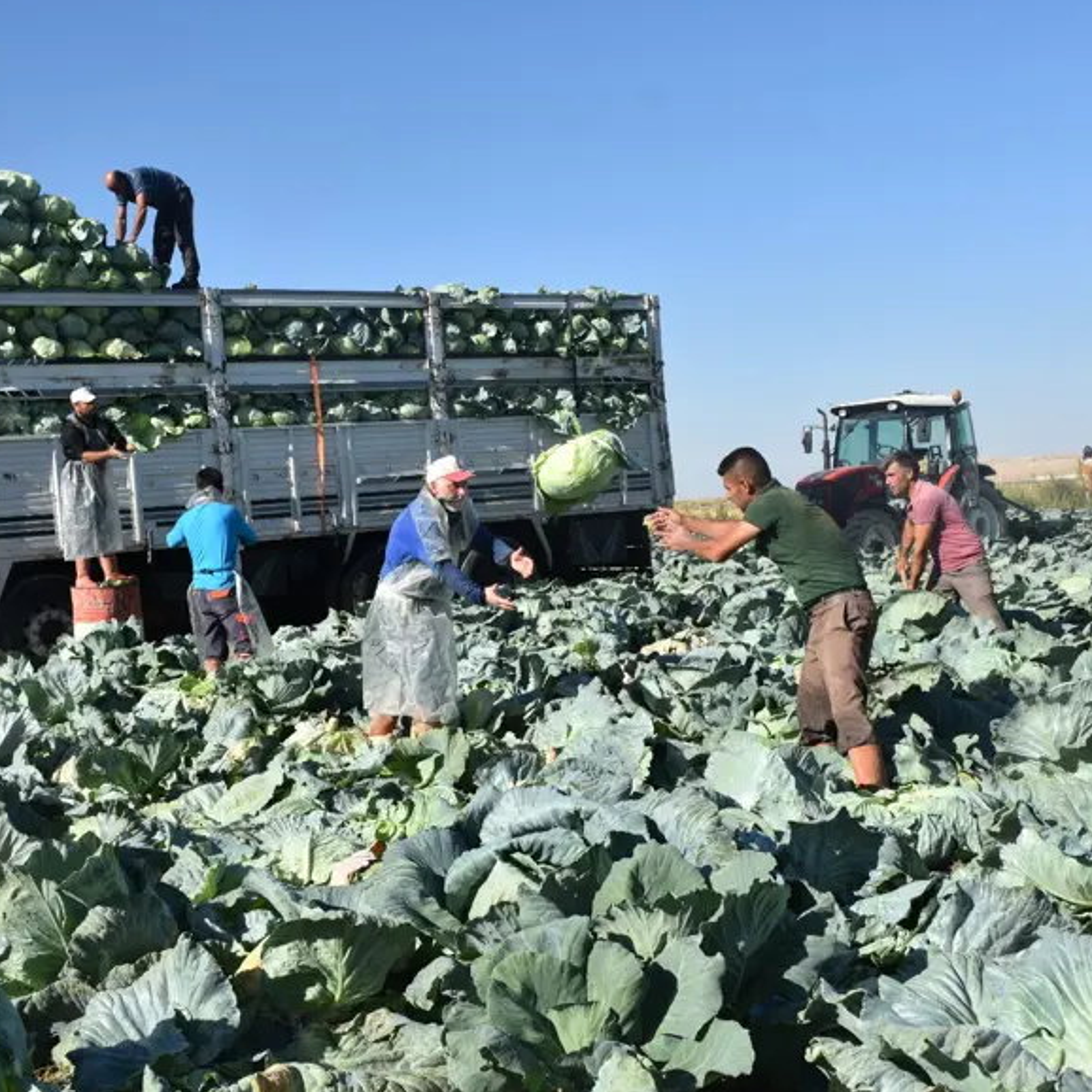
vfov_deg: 37.8
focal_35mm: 45
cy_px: 544
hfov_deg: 37.8
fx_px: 1593
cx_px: 476
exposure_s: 1/500
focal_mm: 23
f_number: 8
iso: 180
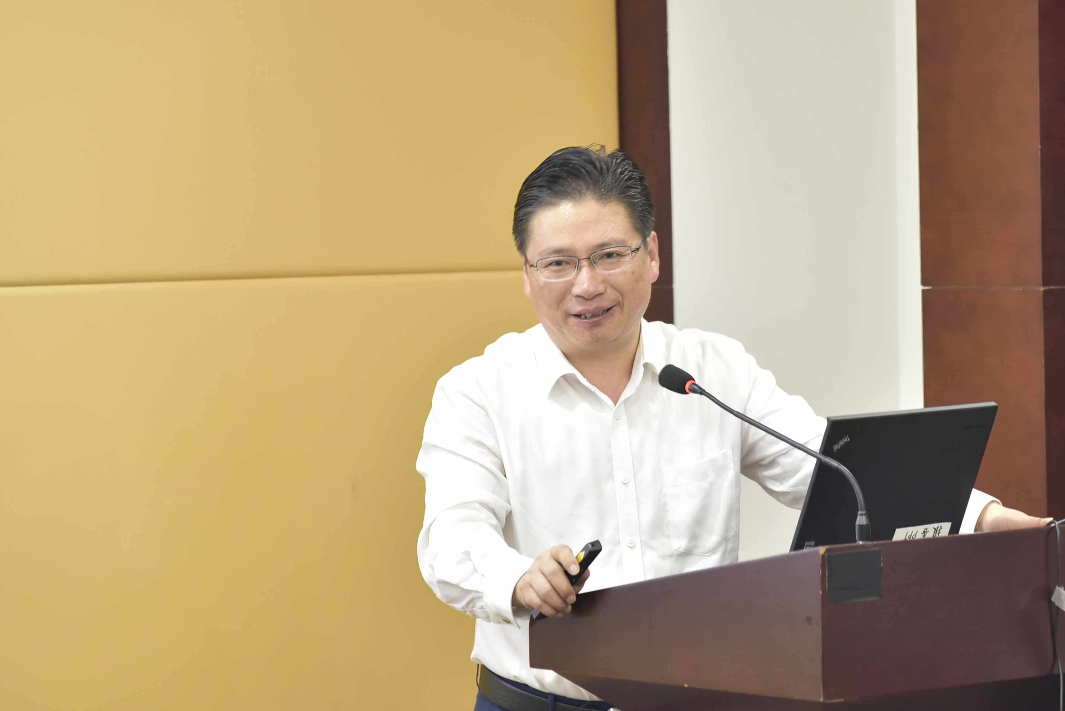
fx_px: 4498
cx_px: 614
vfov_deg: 9.0
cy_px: 332
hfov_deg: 13.5
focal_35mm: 152
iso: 1600
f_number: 4
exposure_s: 1/20
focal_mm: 120
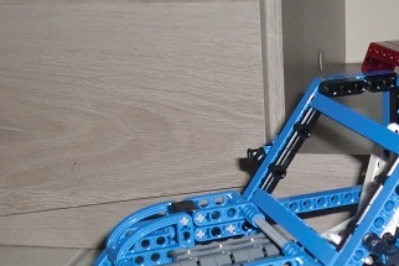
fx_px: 1031
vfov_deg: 14.5
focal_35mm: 93
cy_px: 270
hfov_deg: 21.5
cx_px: 348
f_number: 2.8
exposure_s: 1/60
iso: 400
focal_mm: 6.3
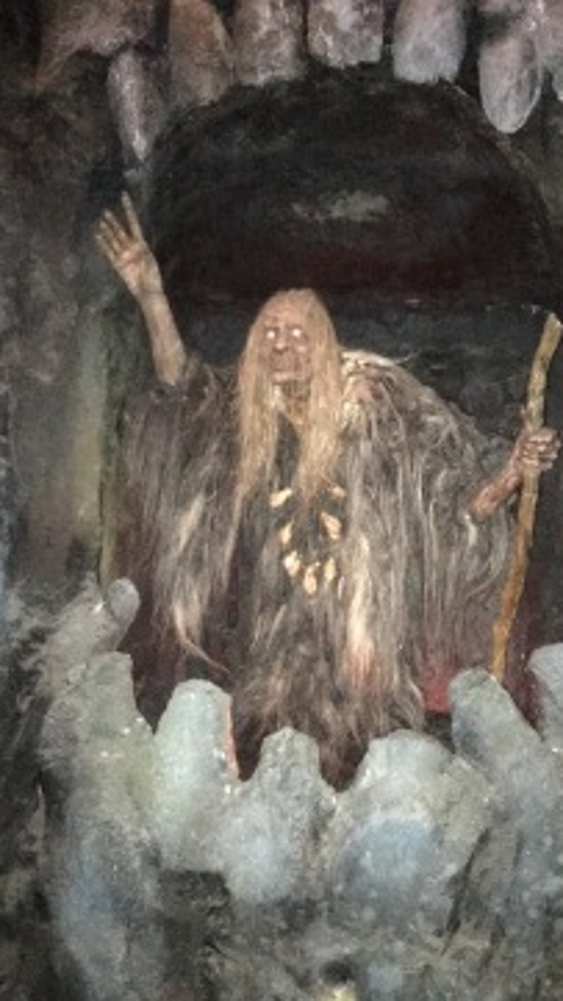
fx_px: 849
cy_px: 502
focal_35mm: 32
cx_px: 333
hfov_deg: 36.6
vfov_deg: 61.0
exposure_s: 1/16
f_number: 2.2
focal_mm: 4.15
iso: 2000
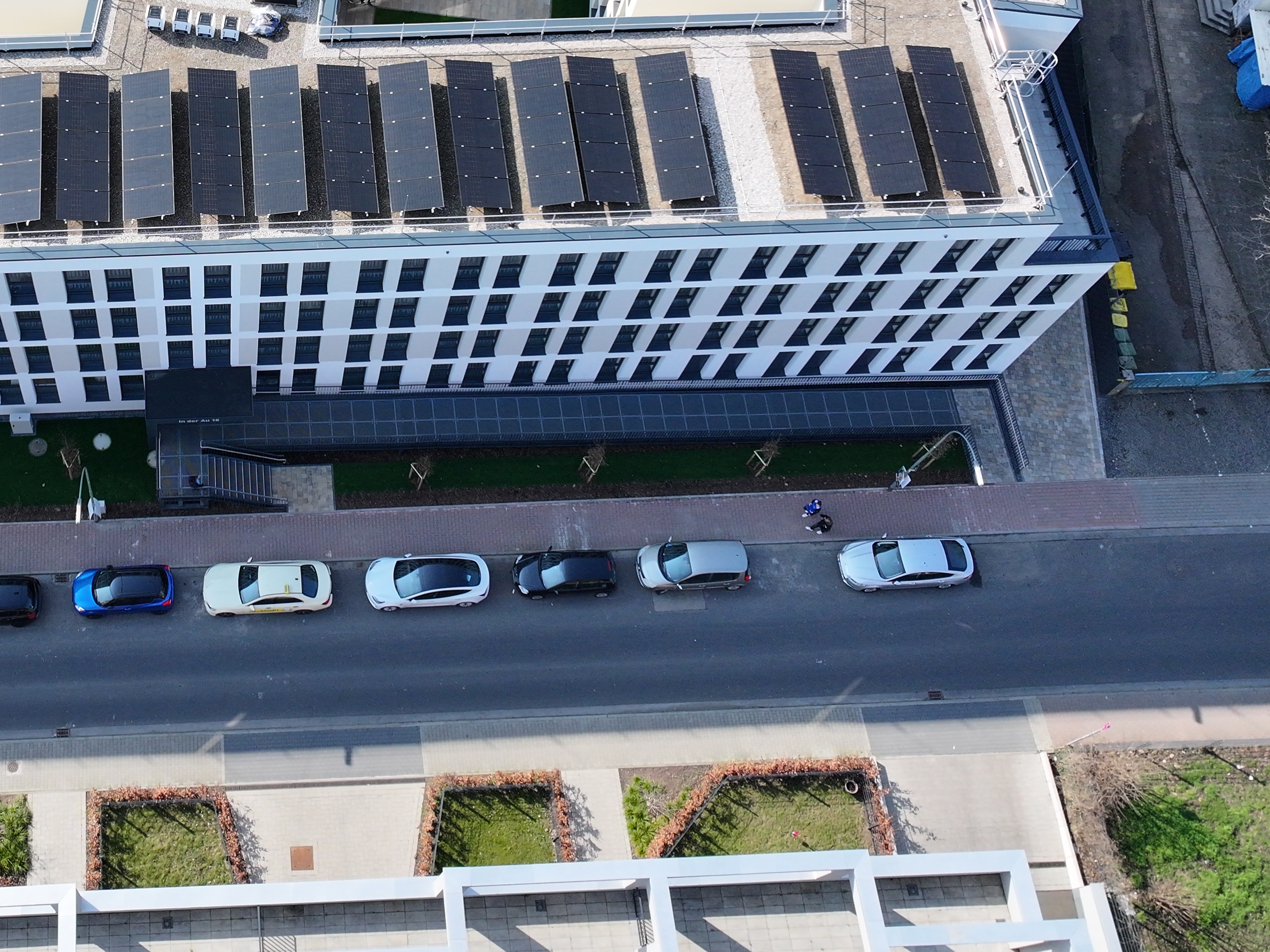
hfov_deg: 40.1
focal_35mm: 45
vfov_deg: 31.1
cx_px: 224
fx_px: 1650
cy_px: 144
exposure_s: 1/1600
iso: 230
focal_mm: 12.29
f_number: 2.8
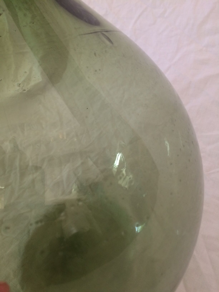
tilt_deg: -43.1
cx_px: 110
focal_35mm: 29
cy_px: 146
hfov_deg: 48.2
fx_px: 245
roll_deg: +10.1
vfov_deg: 61.7
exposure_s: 1/33
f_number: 2.2
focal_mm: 4.15
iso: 100
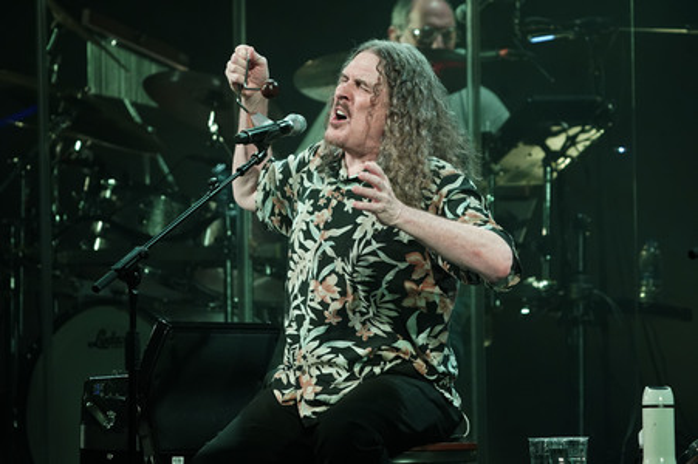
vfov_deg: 4.1
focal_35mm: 335
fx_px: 6490
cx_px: 349
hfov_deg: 6.2
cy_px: 232
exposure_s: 1/500
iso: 3200
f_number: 6.3
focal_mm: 335
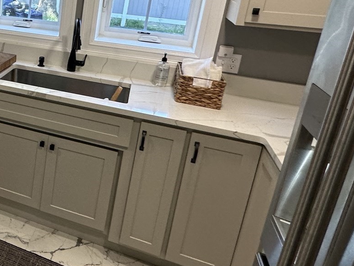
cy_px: 57
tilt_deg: -14.9
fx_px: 378
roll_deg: -2.5
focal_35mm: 37
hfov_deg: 39.0
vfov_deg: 37.4
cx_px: -55
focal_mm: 2.22
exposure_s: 1/120
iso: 160
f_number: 2.2
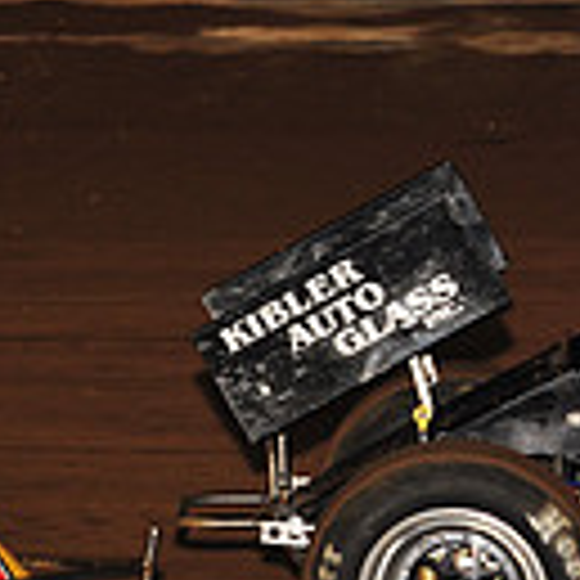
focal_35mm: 476
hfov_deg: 3.6
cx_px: -652
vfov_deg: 3.7
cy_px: 256
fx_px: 9023
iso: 1000
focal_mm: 125
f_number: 7.1
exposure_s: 1/320
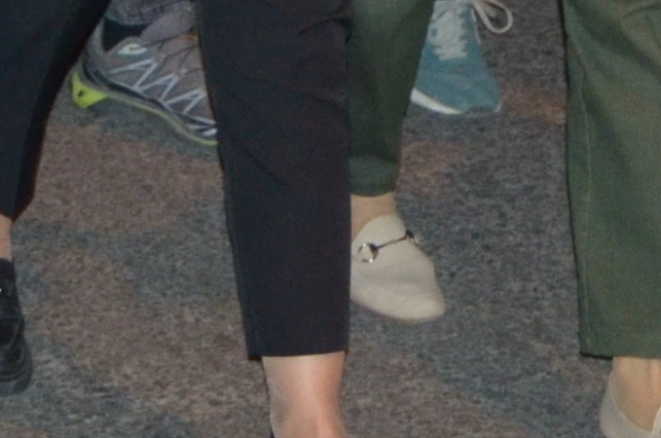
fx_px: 3592
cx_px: 175
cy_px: -885
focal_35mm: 196
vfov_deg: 6.4
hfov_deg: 10.5
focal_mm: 18
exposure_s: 1/60
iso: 800
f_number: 3.5
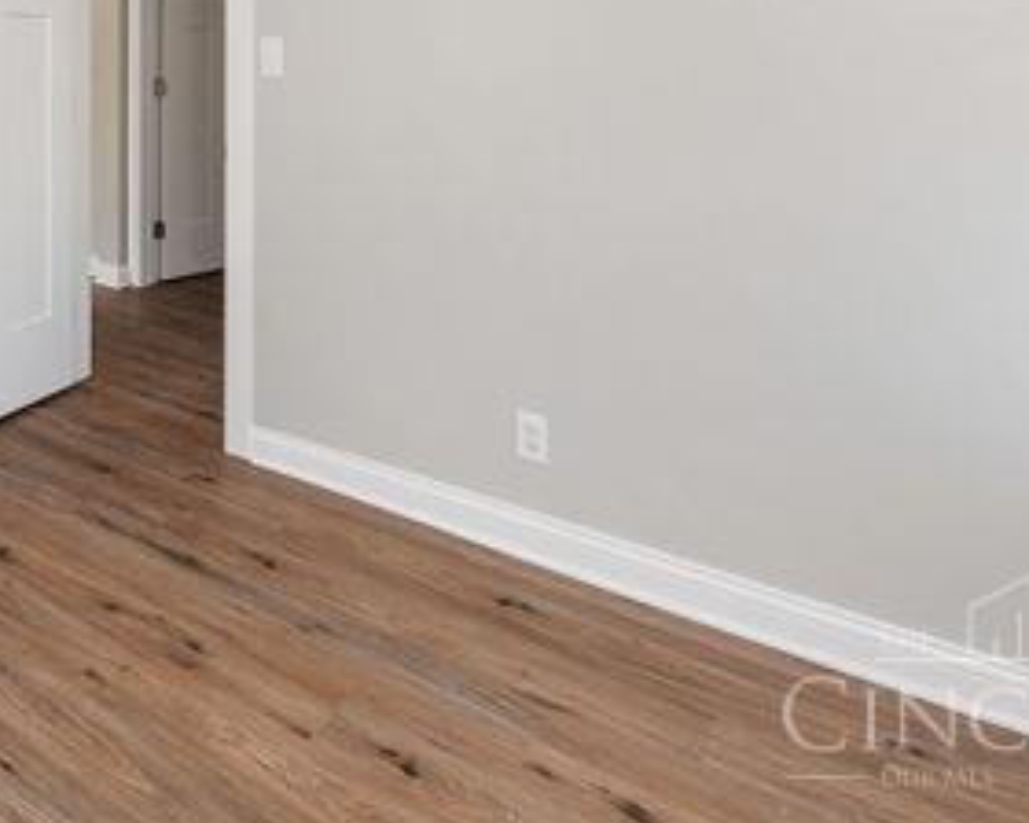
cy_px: 57
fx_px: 914
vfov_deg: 43.6
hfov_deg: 53.7
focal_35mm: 30
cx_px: 169
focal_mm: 14
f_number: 5.6
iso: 250
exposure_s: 1/100
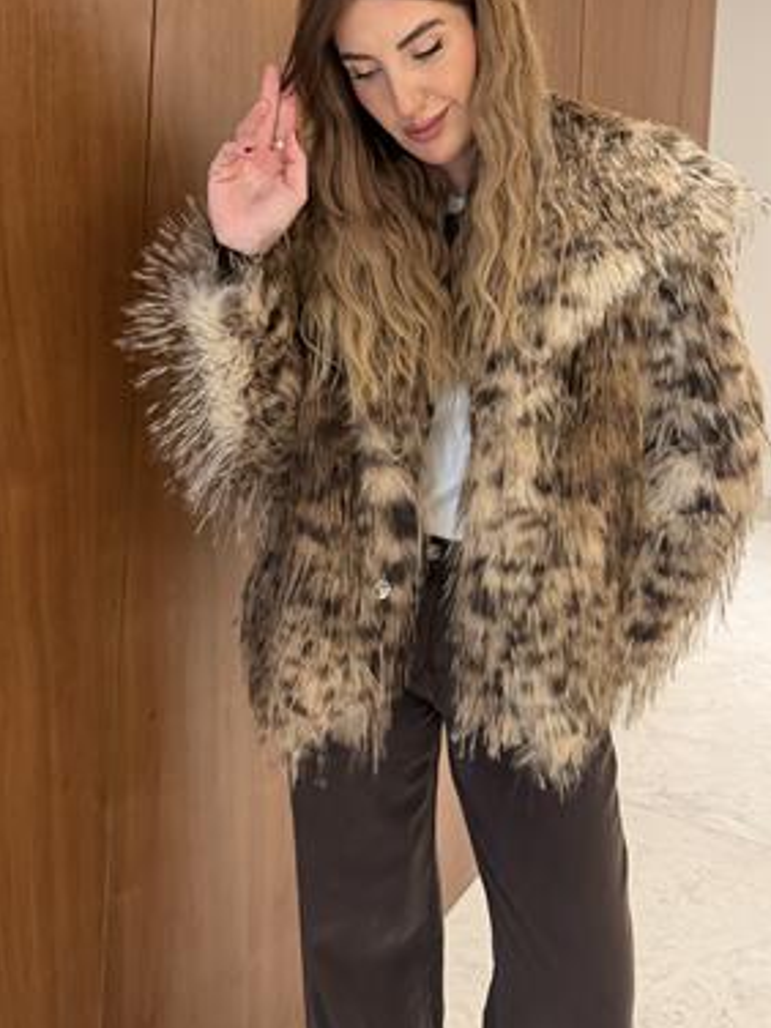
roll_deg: -1.2
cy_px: 321
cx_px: 448
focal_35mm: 34
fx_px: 1010
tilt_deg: -7.1
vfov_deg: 52.6
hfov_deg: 41.7
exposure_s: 1/33
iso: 640
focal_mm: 6.76
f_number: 1.78
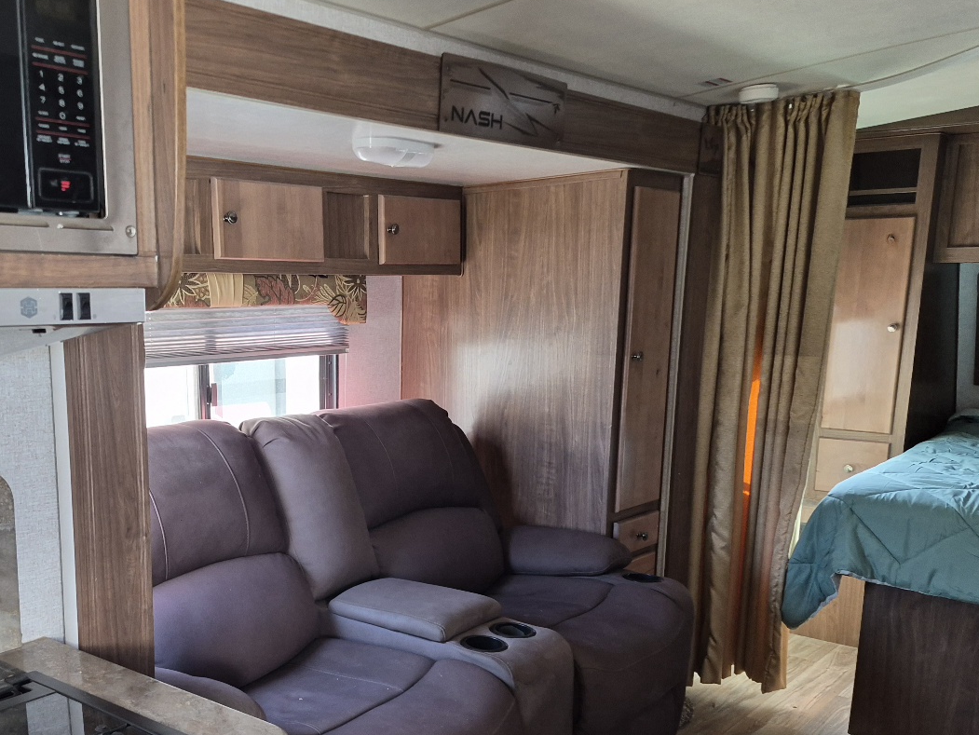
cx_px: 320
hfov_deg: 51.6
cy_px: 482
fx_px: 990
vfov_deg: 40.3
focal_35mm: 35
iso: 250
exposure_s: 1/120
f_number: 1.8
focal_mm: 5.4
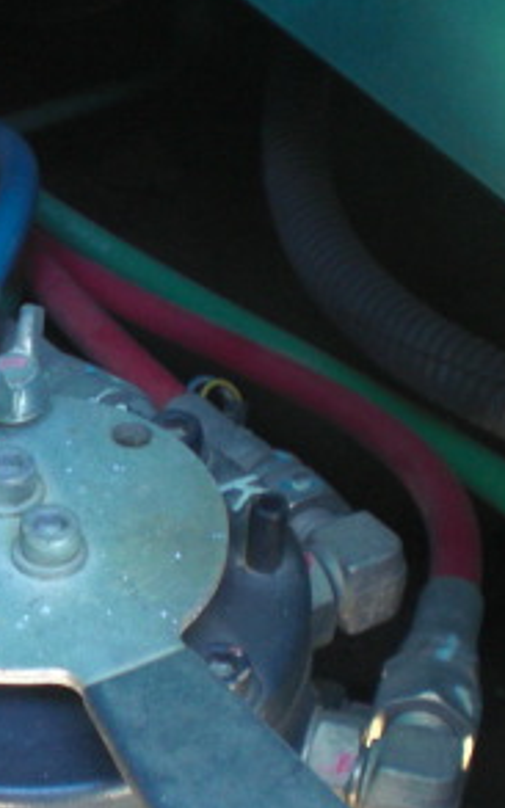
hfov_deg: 14.5
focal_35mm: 88
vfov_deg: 23.3
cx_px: -39
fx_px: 1939
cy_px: 618
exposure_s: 1/20
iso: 200
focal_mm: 6.3
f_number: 3.1
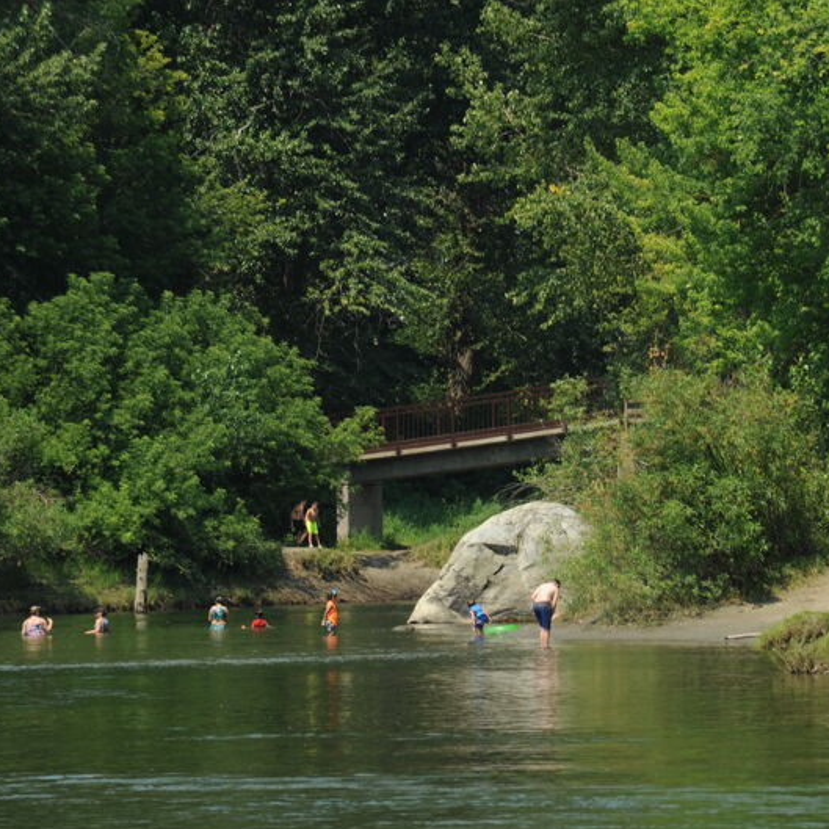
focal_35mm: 321
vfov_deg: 5.5
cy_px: 415
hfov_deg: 5.5
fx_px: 8697
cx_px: 517
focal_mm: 250
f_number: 14
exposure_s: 1/250
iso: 400
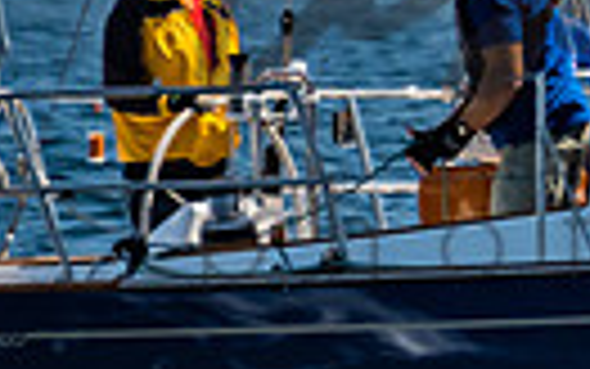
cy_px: -436
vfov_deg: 0.9
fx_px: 23309
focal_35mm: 1449
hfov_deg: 1.4
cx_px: 1642
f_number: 6.3
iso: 160
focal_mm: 170
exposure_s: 1/640
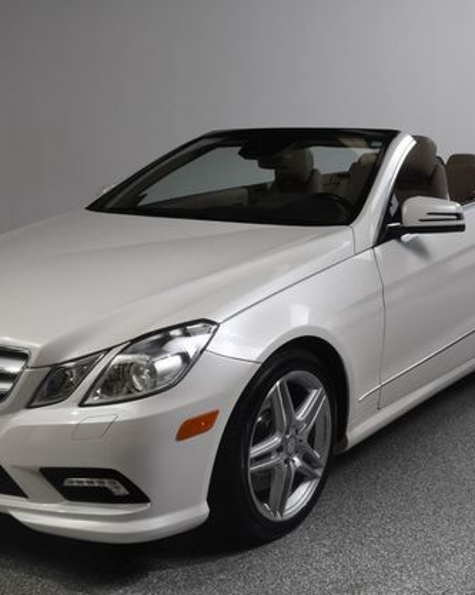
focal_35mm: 49
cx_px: 215
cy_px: 294
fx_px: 862
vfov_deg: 38.1
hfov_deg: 30.8
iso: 100
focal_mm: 23
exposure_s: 1/160
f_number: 14
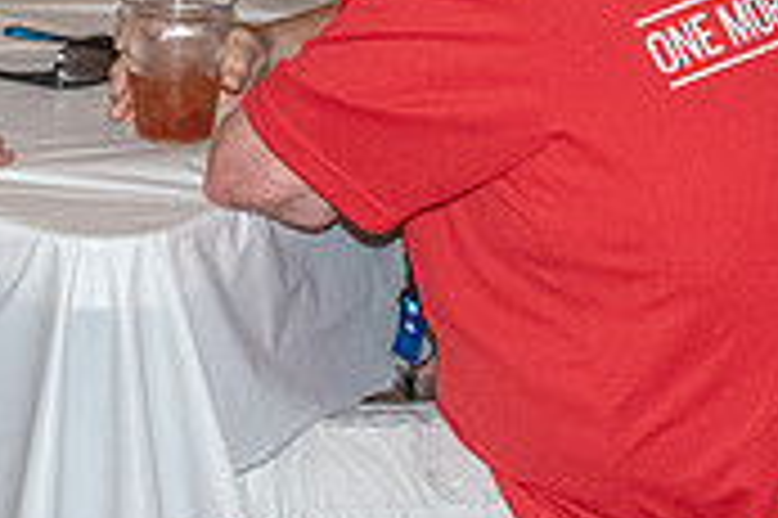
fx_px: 2526
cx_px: -84
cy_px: -53
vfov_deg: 11.5
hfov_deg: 16.9
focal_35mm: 117
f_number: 13
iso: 6400
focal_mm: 28
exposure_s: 1/60
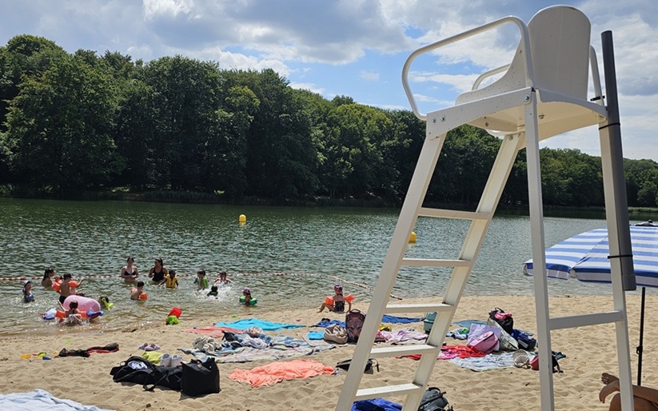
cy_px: 270
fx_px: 574
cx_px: 335
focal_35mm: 32
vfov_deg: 39.0
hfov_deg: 59.7
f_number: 1.7
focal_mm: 6.3
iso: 10
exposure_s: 1/1399
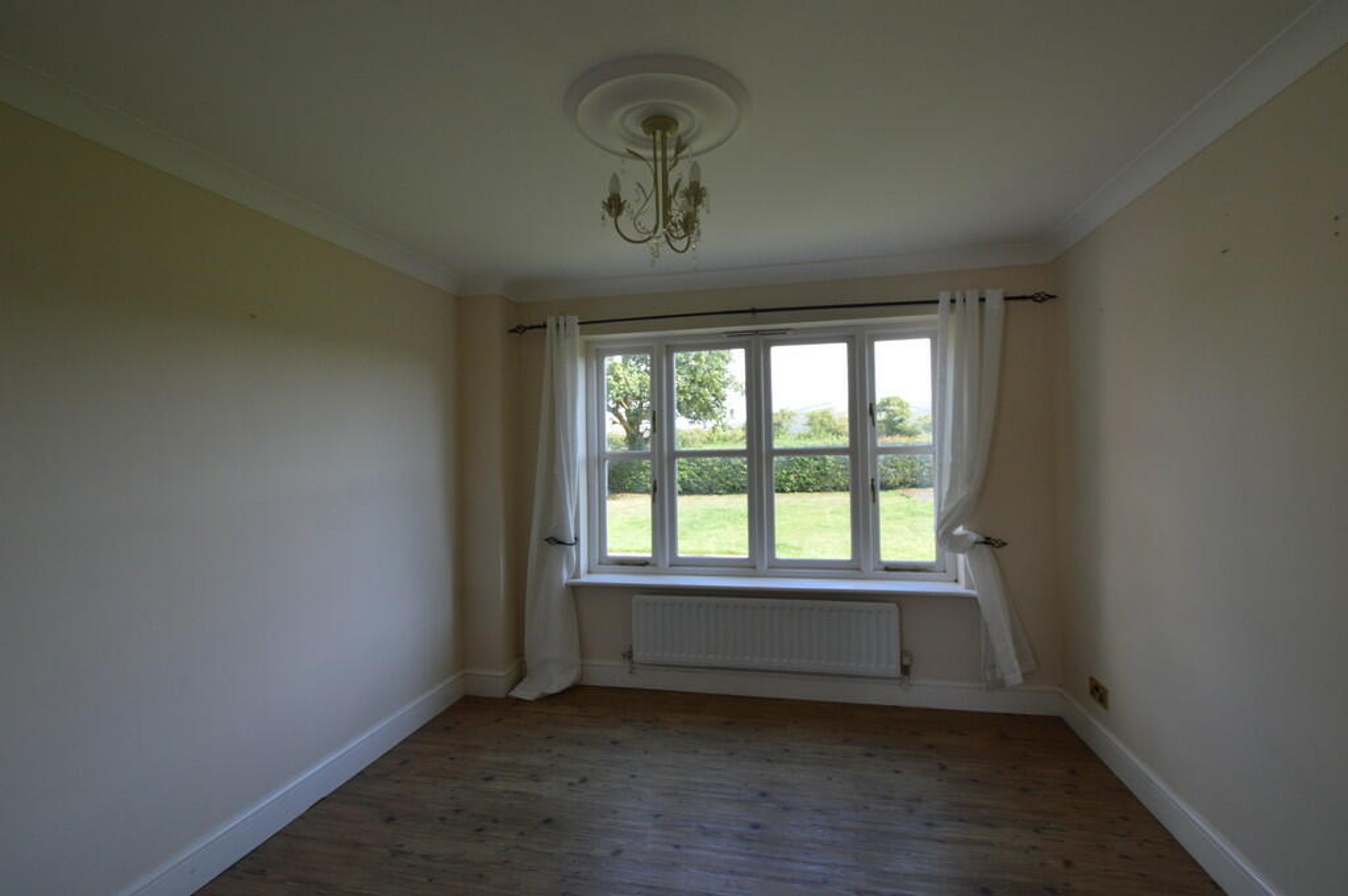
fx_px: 561
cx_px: 674
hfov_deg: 100.4
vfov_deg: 77.2
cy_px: 448
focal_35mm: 15
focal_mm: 10
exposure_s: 1/125
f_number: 5.6
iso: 360
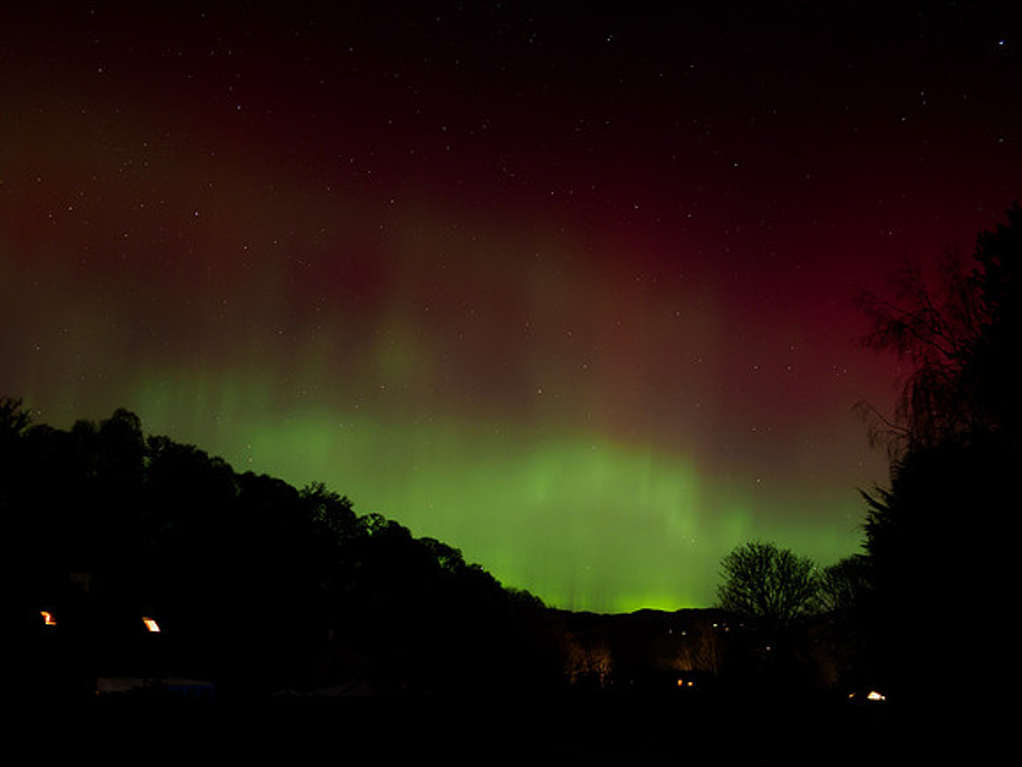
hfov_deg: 71.6
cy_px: 384
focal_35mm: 24
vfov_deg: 56.8
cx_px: 511
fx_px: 709
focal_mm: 12
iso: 200
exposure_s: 15
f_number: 2
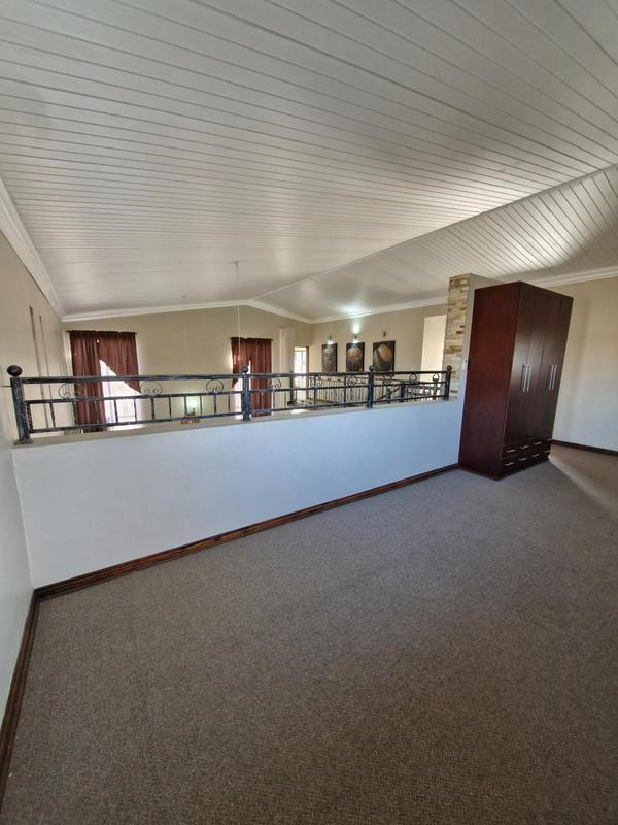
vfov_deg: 106.2
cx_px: 309
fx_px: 309
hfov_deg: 89.9
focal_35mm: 13
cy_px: 412
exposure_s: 1/50
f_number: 2.2
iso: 160
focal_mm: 1.74
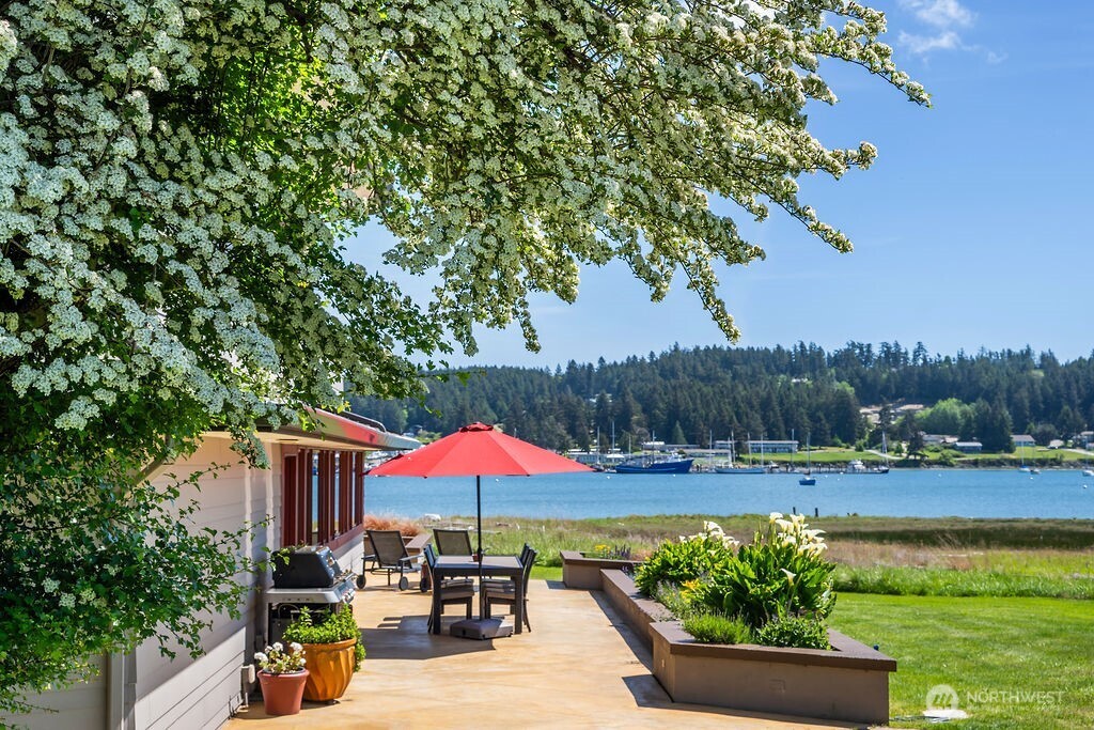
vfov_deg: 36.0
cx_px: 547
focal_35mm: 37
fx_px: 1124
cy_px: 365
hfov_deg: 51.9
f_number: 8
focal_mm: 37
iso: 100
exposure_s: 1/500
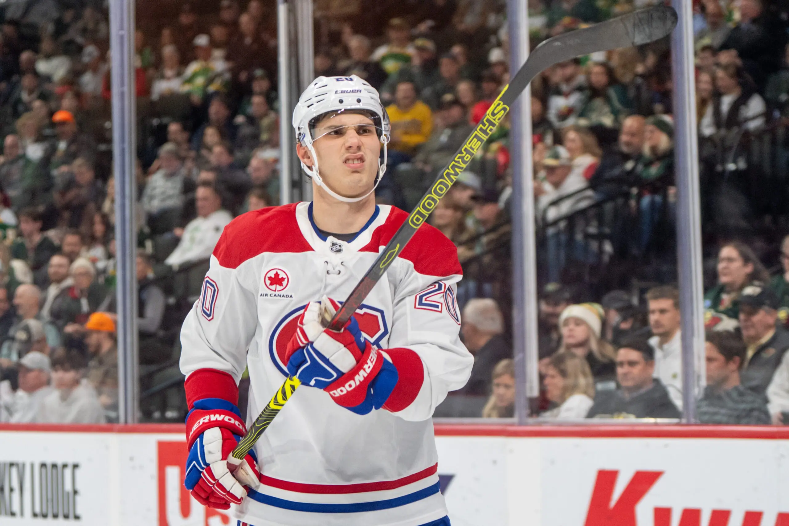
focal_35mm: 124
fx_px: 2724
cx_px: 324
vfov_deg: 11.0
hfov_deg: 16.5
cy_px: 406
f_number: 2.8
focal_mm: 70
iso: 2000
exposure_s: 1/1600
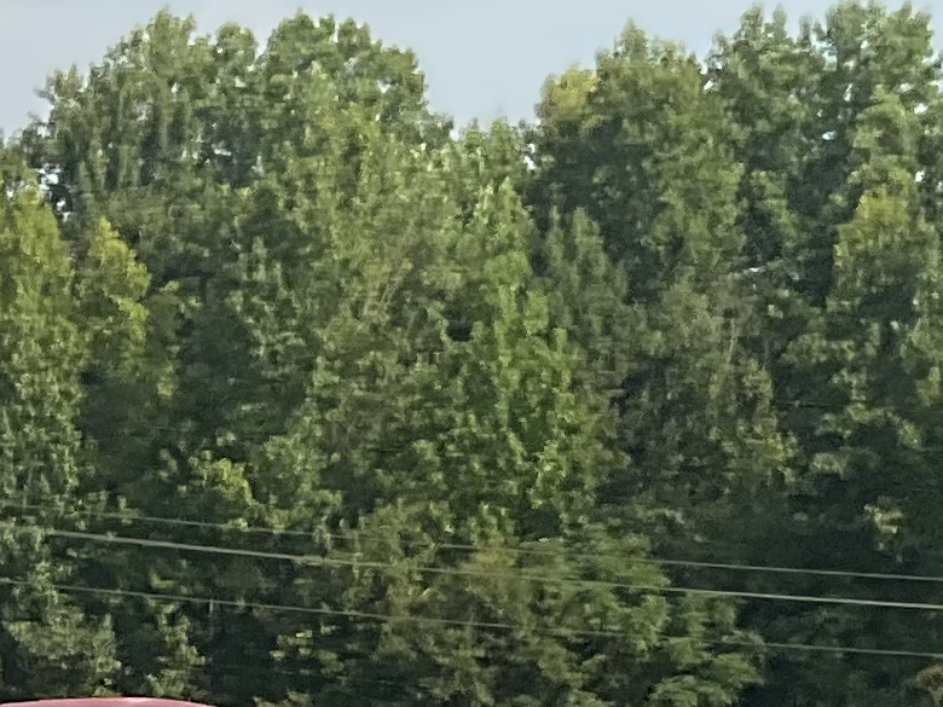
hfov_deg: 12.9
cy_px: 1659
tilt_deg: -8.9
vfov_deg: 9.0
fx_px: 4086
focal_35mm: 150
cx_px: -65
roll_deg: -0.2
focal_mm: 3
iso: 16
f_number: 1.8
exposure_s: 1/1534
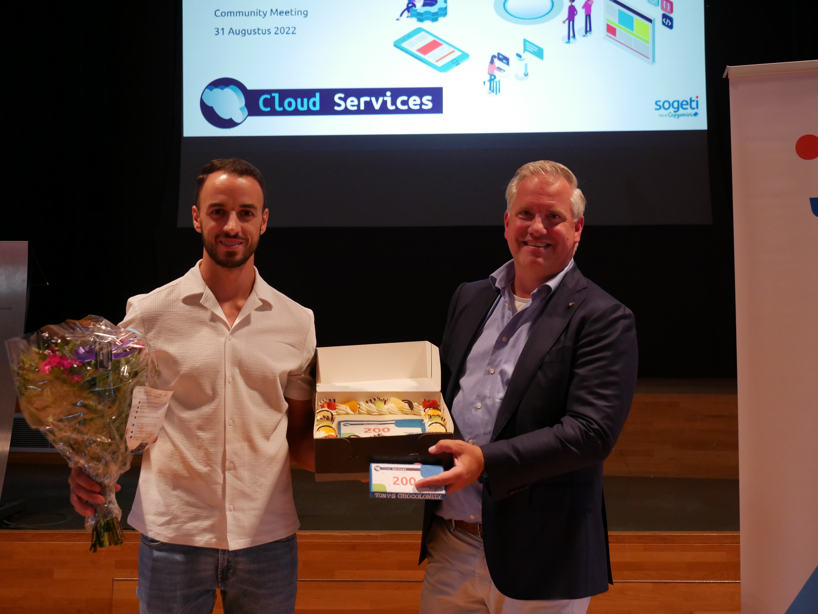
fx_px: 1135
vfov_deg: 30.3
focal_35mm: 48
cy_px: 307
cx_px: 409
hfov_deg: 39.6
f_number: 3.5
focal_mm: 24
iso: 1600
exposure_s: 1/60
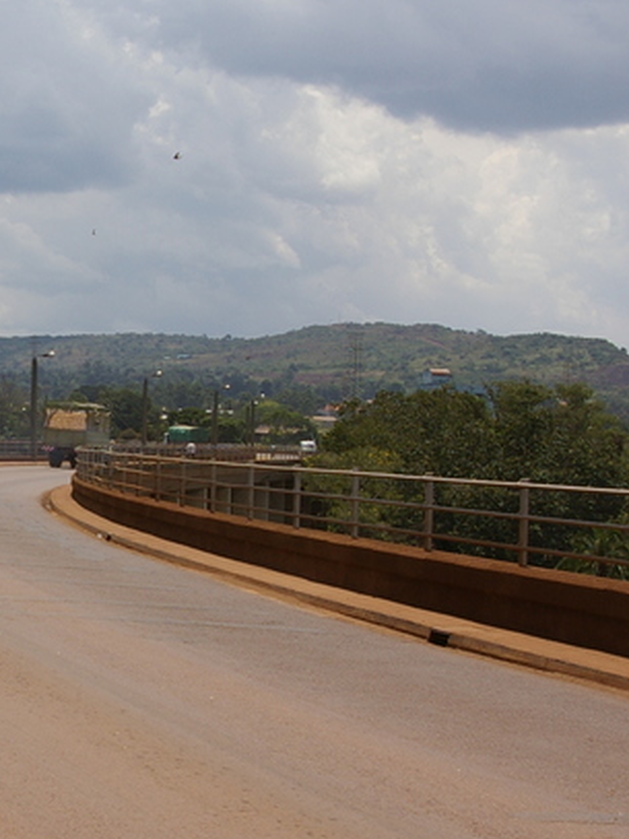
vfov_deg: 22.5
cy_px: 413
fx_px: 2109
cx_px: -35
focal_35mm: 87
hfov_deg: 16.5
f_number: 9.5
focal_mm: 24
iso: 200
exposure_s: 1/500
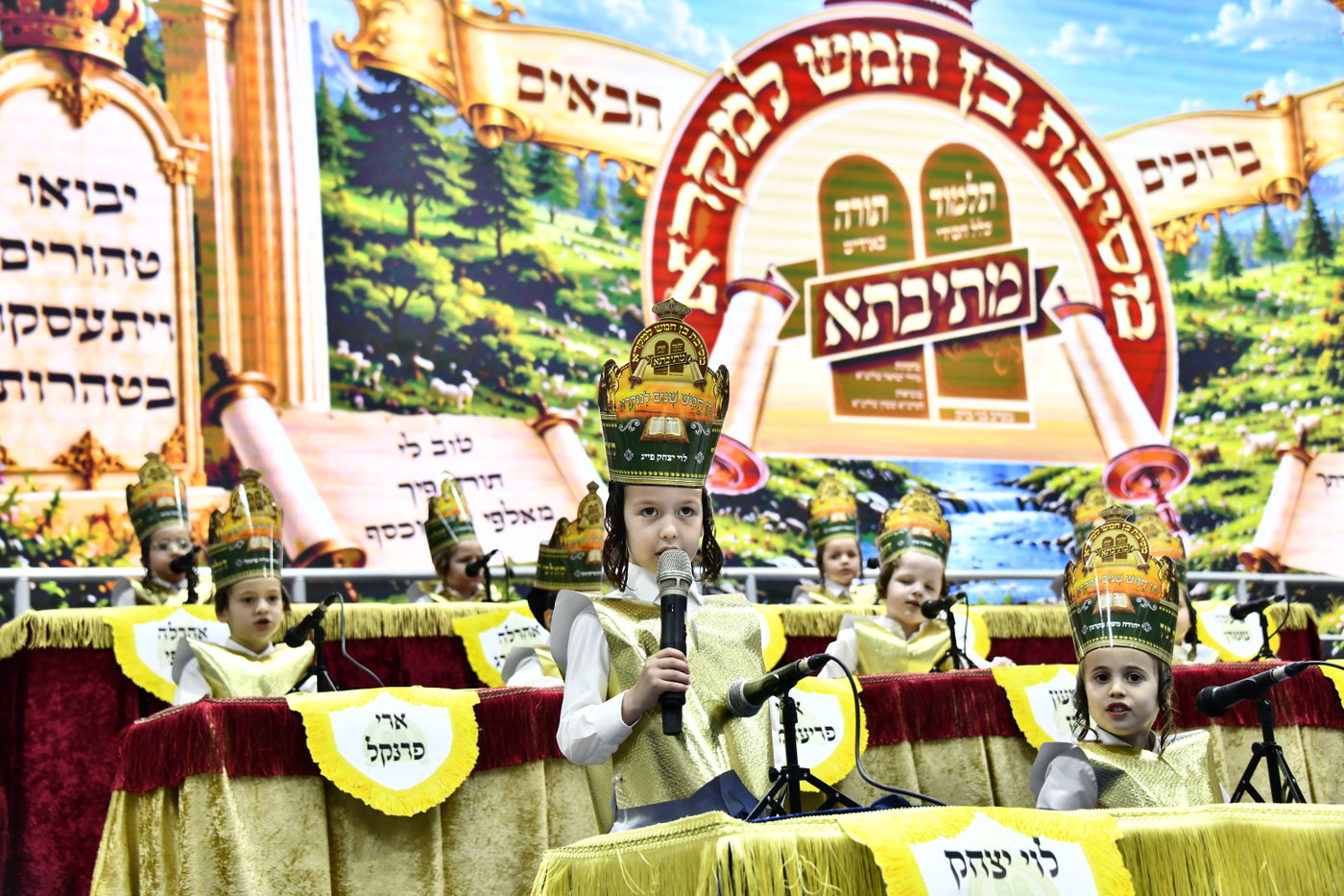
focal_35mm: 58
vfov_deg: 23.4
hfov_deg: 34.5
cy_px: 448
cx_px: 672
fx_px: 2165
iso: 640
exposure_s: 1/125
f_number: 5
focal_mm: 58
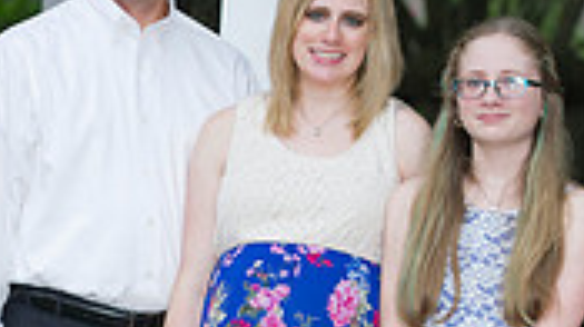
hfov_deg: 7.2
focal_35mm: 299
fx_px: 4625
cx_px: 37
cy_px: 420
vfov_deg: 4.0
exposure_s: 1/320
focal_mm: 86
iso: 640
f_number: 3.5
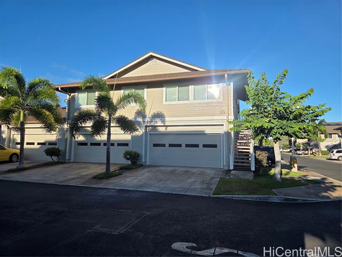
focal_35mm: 23
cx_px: 171
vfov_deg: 58.9
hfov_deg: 73.9
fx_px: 227
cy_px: 128
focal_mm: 5.4
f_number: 1.8
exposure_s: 1/6217
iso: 80
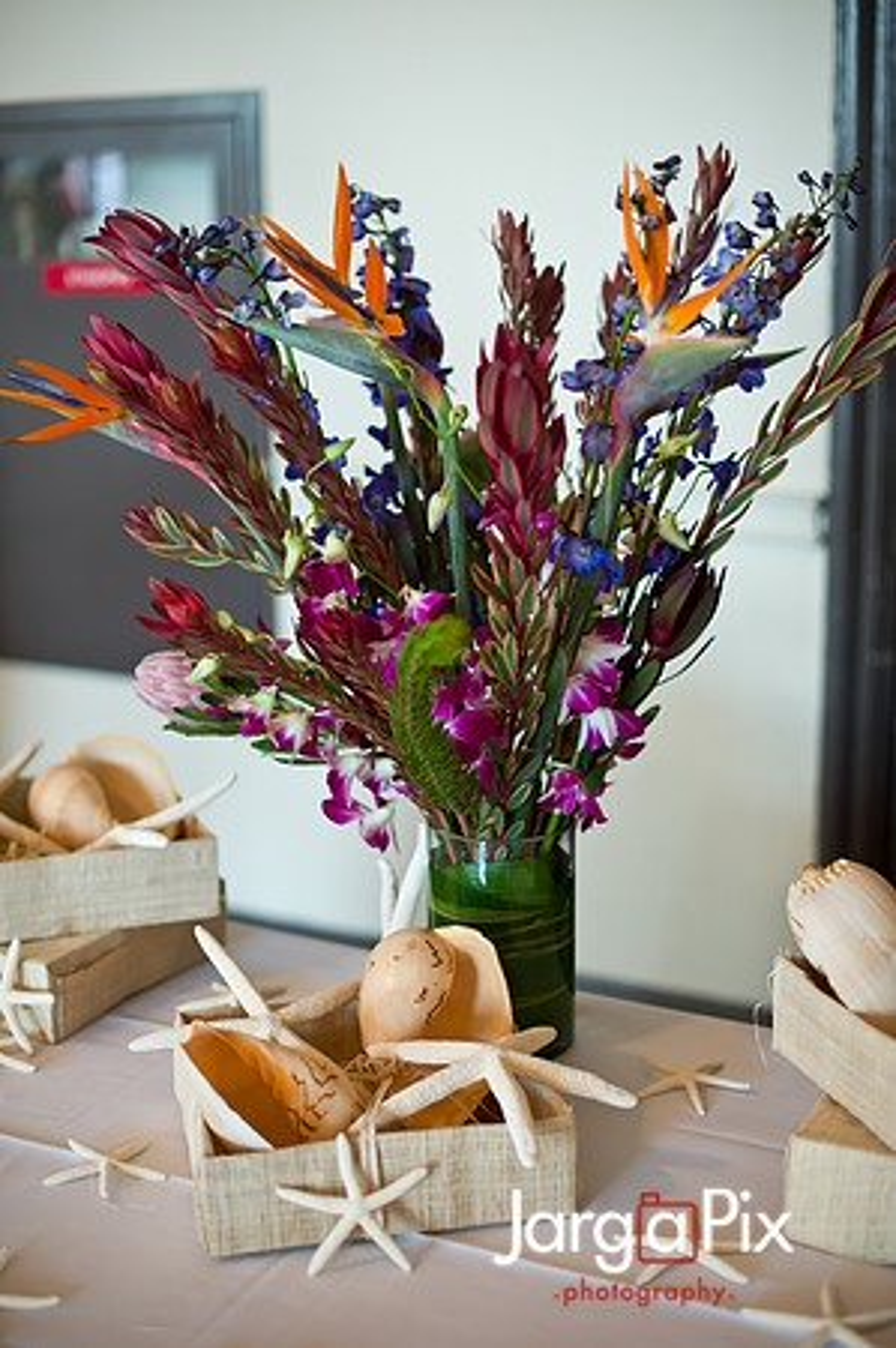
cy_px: 674
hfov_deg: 26.9
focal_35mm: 50
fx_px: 1871
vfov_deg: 39.6
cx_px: 448
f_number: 2
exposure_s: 1/125
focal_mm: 50
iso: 1600
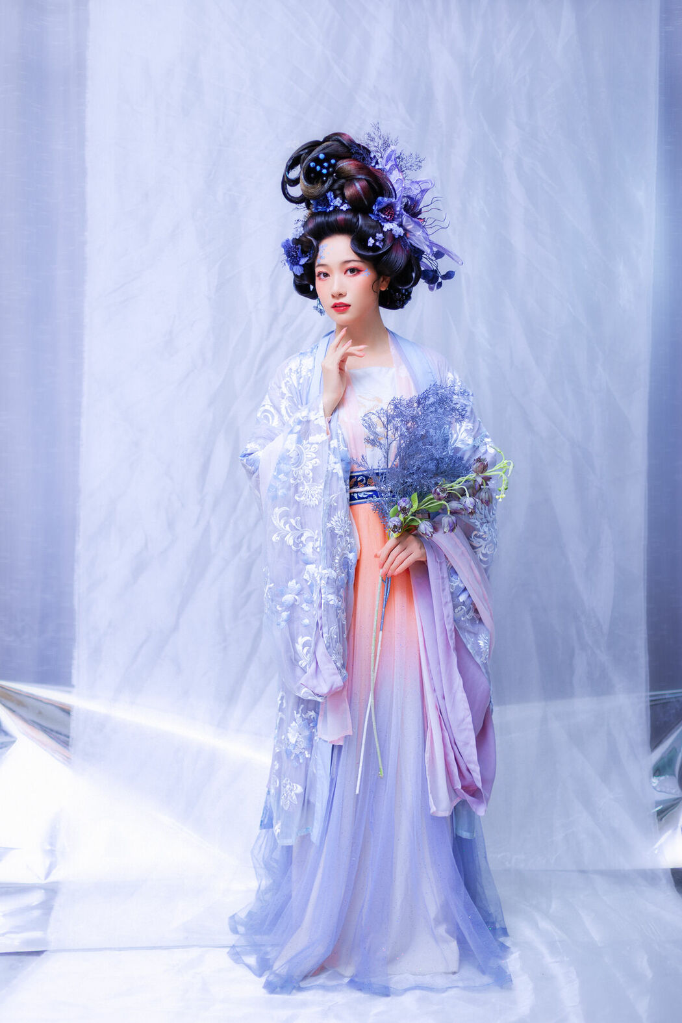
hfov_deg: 27.0
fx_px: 1421
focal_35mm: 50
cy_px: 512
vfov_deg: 39.6
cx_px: 341
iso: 100
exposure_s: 1/125
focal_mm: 50
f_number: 1.8
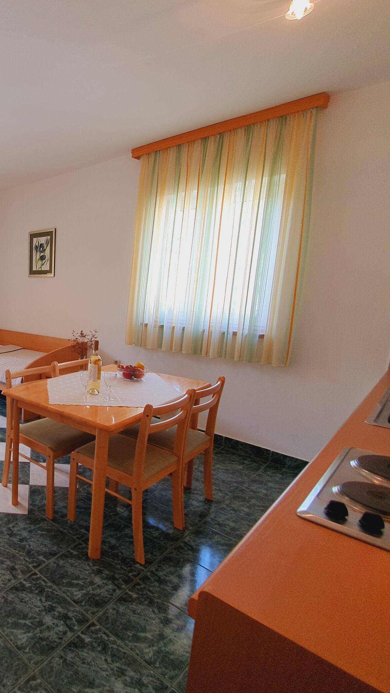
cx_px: -7
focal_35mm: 19
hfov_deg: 47.5
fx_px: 349
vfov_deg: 89.6
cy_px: 347
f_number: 2.2
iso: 50
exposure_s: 1/50
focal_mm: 1.8
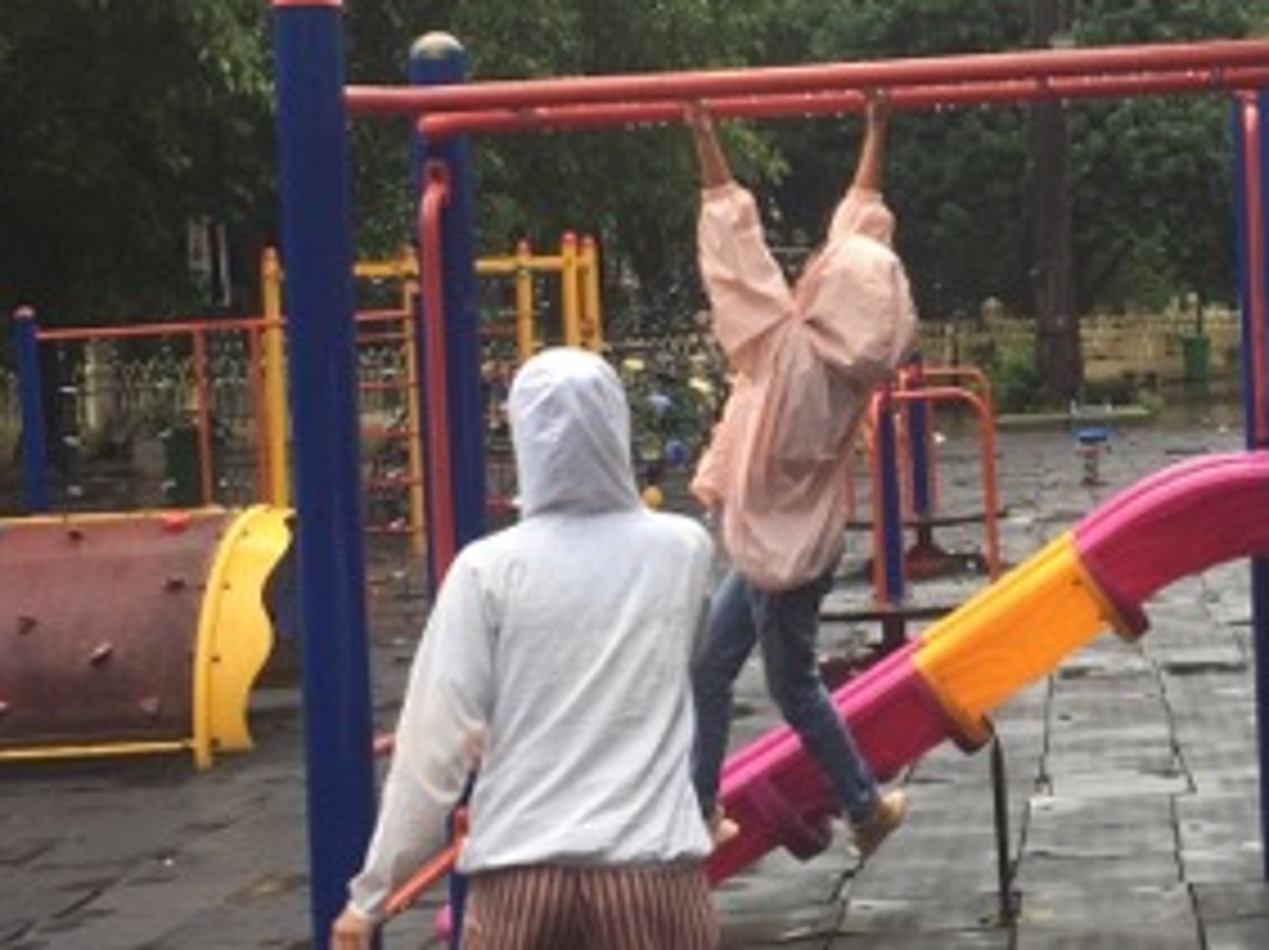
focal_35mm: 72
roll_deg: +0.4
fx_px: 2637
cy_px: 376
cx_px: 1048
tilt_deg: -0.4
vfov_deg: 20.4
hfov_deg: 26.5
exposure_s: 1/100
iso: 32
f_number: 2.2
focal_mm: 4.15
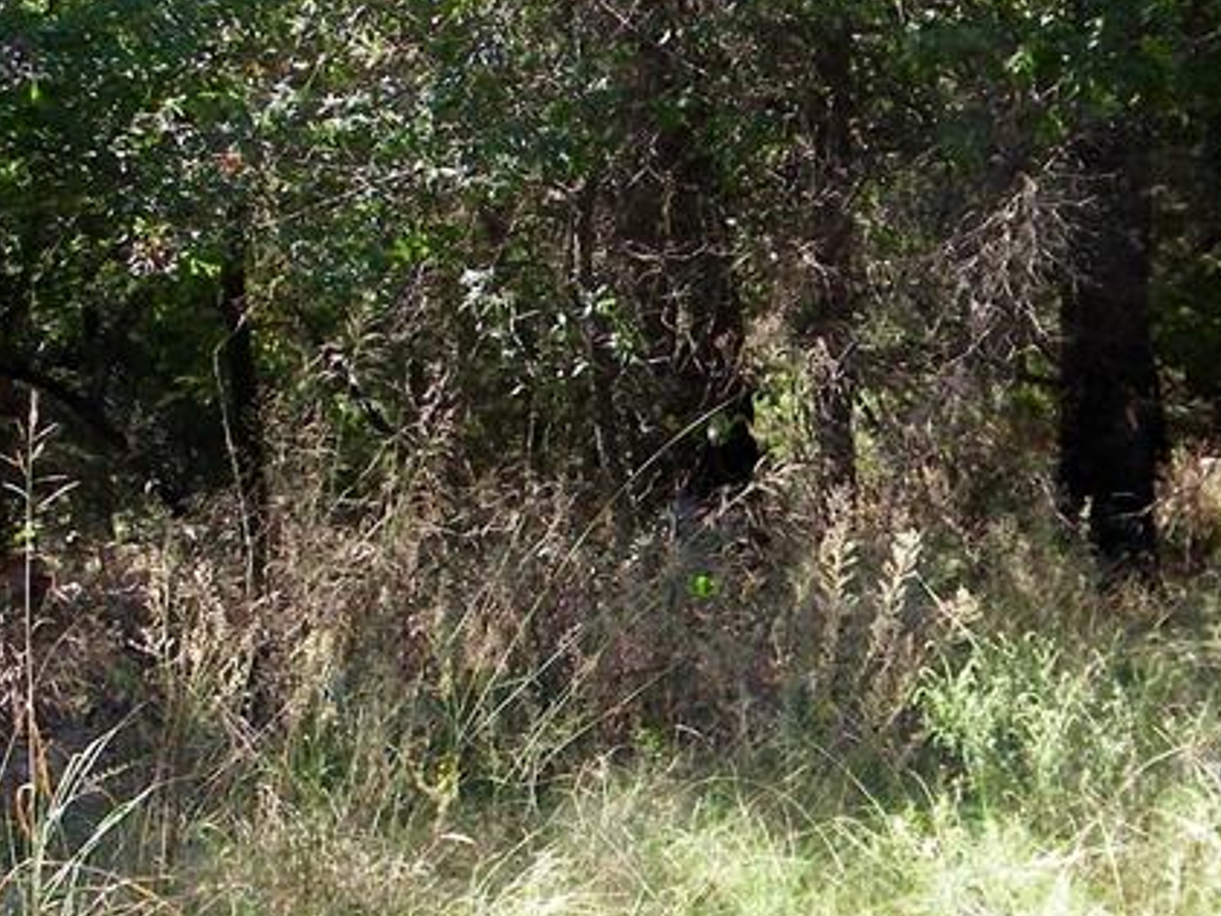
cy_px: 562
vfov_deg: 16.4
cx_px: 940
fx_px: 3175
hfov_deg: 21.5
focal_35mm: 90
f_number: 3.7
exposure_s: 1/160
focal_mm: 6.6
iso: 80
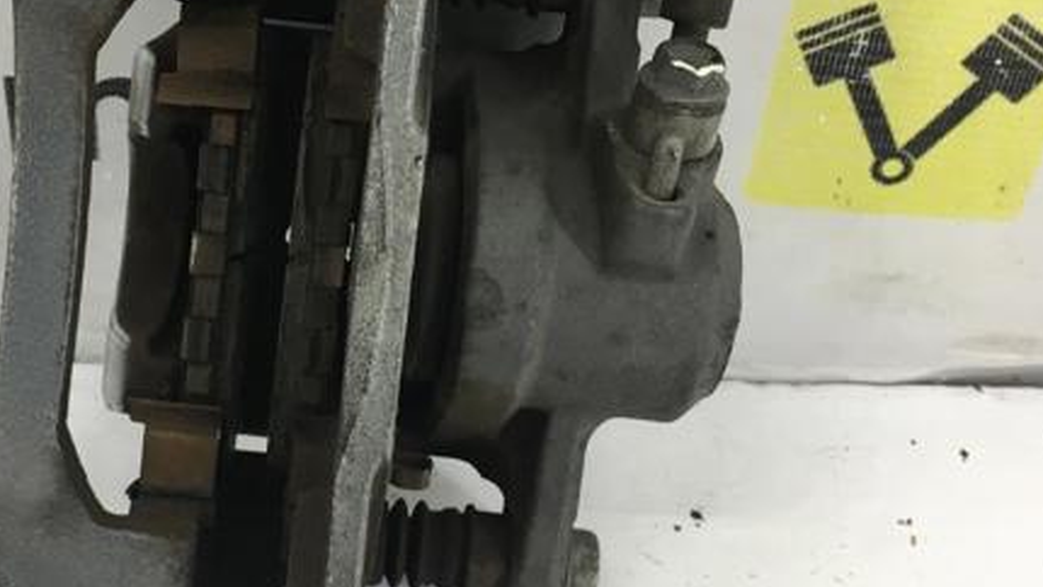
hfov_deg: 43.2
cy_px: 245
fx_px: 1300
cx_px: 364
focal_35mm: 47
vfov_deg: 25.4
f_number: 2.2
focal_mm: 4.15
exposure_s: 1/33
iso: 32
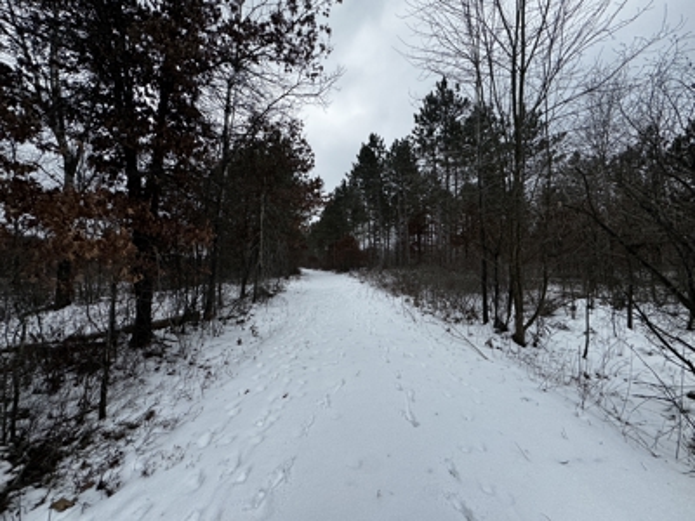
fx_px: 281
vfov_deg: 85.7
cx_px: 348
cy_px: 260
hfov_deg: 102.1
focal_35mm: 14
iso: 40
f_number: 2.2
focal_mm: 2.22
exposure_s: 1/1048
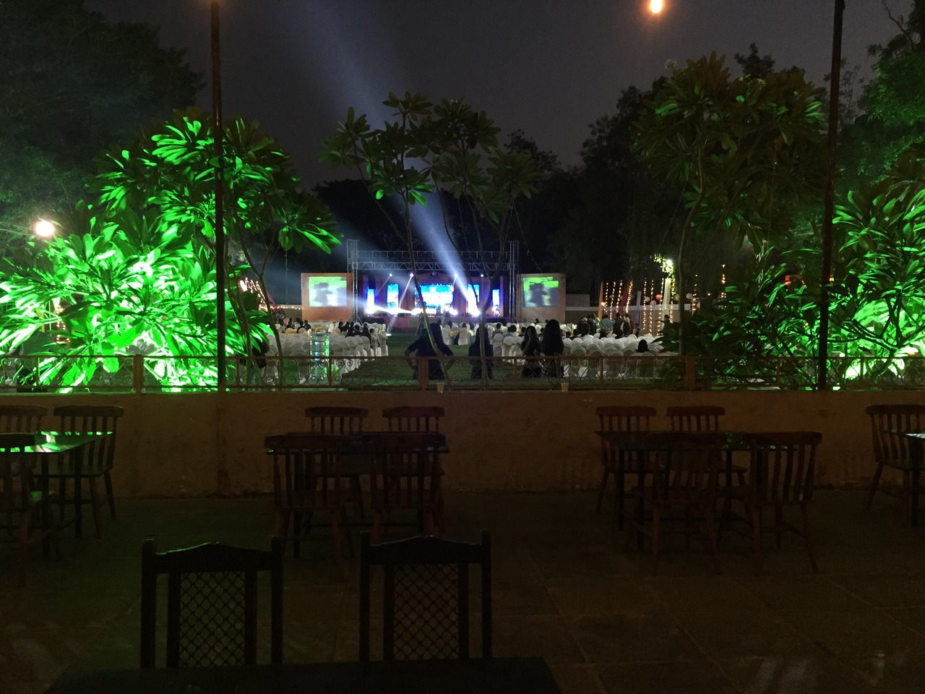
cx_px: 462
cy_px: 347
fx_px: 775
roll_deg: -1.7
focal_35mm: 29
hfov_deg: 61.7
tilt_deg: -1.6
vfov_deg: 48.2
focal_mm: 4.15
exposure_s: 1/20
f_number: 2.2
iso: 250
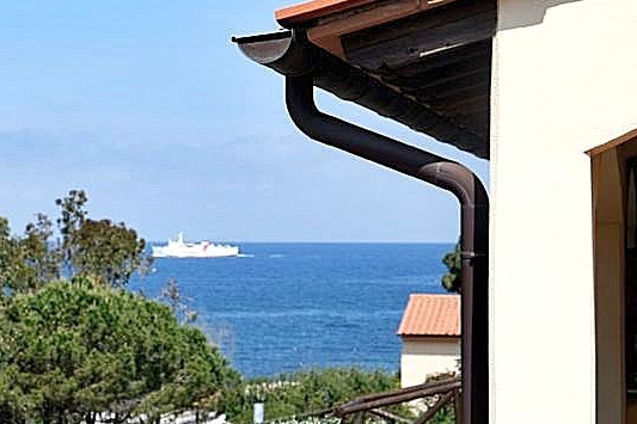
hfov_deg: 21.1
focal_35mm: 96
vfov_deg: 14.2
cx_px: 169
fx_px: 1698
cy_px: 175
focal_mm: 42.5
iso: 200
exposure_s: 1/400
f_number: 8
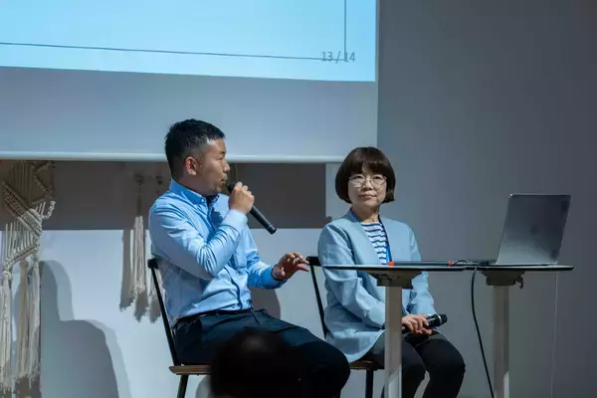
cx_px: 298
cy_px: 199
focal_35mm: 200
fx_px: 3316
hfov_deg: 10.3
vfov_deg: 6.9
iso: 800
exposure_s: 1/100
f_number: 2.8
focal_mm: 200
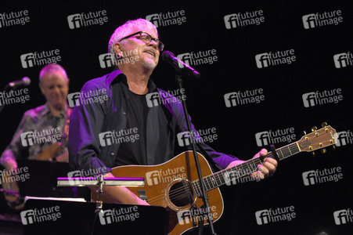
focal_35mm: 153
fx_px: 1499
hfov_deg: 13.4
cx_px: 176
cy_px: 118
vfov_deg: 9.0
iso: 1600
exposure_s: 1/320
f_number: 3.2
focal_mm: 102
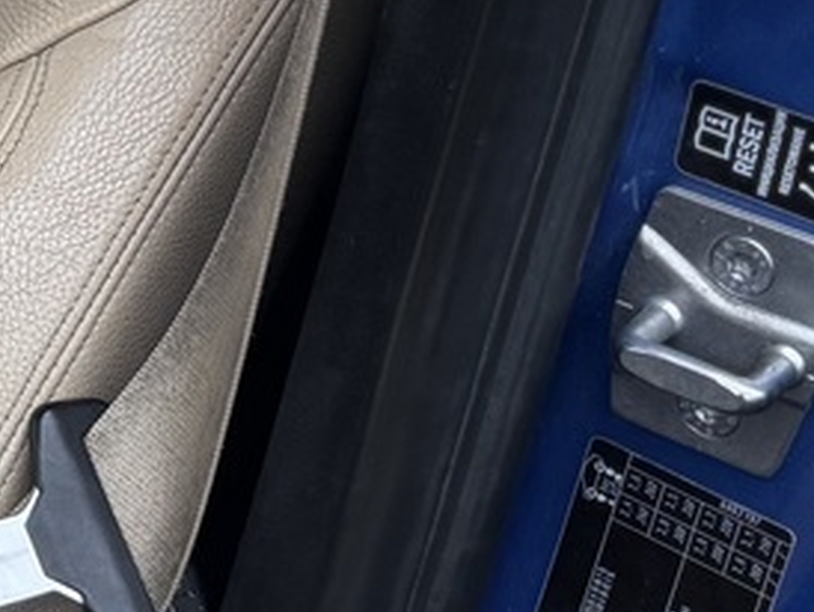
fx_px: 2966
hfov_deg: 13.9
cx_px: -662
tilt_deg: -30.3
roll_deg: +1.2
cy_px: -374
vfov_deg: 11.2
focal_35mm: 126
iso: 200
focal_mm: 6.76
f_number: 1.78
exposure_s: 1/121
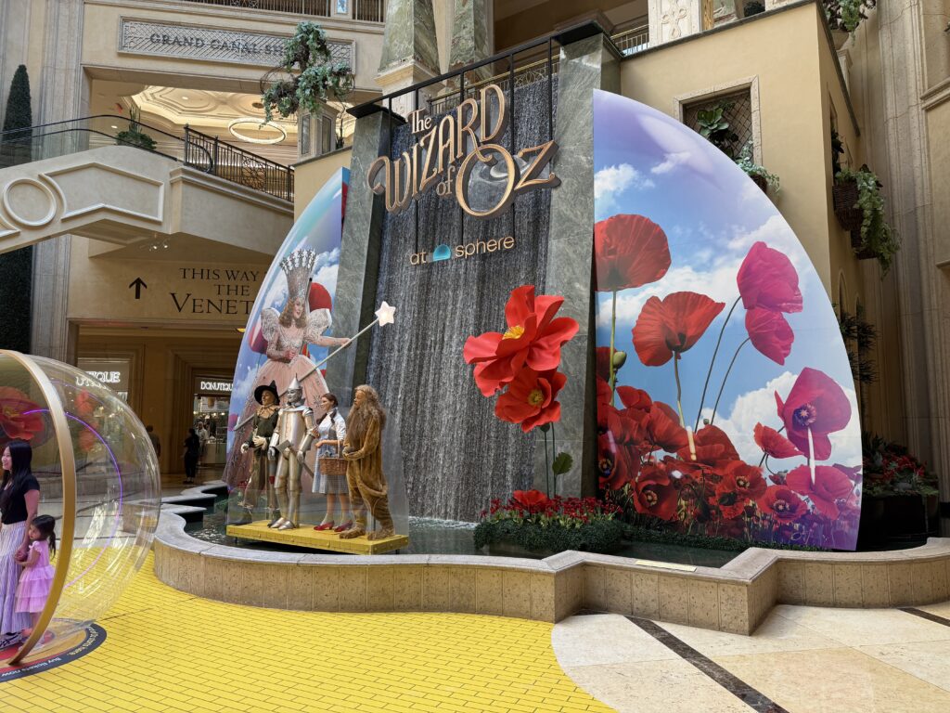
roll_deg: +0.0
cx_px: 475
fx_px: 659
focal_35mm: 24
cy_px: 356
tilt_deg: +6.3
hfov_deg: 71.6
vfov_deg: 56.8
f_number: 1.78
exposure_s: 1/120
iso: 125
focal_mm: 6.76
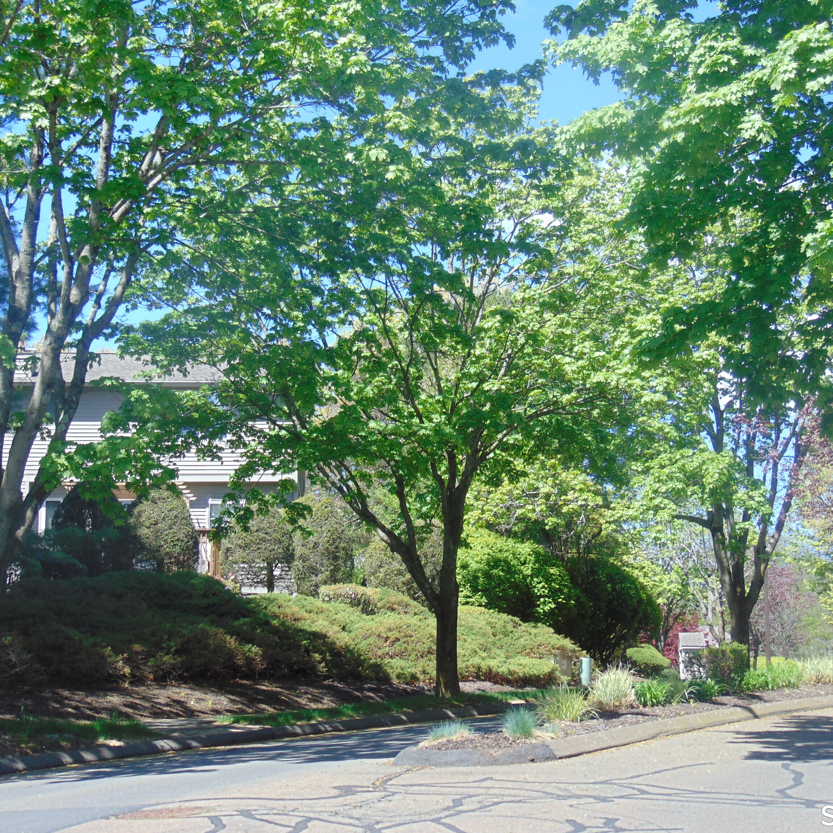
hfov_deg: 24.3
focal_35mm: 71
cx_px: 429
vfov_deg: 24.3
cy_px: 416
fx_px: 1933
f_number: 3.6
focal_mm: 10.8
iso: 80
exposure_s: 1/250
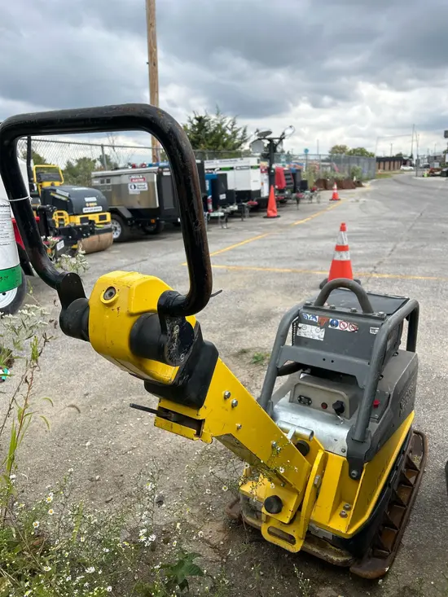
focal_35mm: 26
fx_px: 449
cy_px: 298
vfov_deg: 67.3
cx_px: 224
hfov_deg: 53.1
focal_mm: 5.7
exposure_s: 1/1280
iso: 50
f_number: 1.5
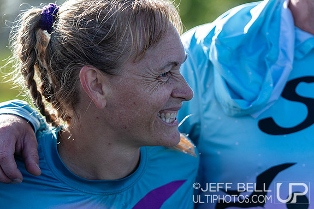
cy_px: 104
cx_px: 157
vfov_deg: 6.0
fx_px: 1979
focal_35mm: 227
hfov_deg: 9.1
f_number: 3.2
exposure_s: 1/1600
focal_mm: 150
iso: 400
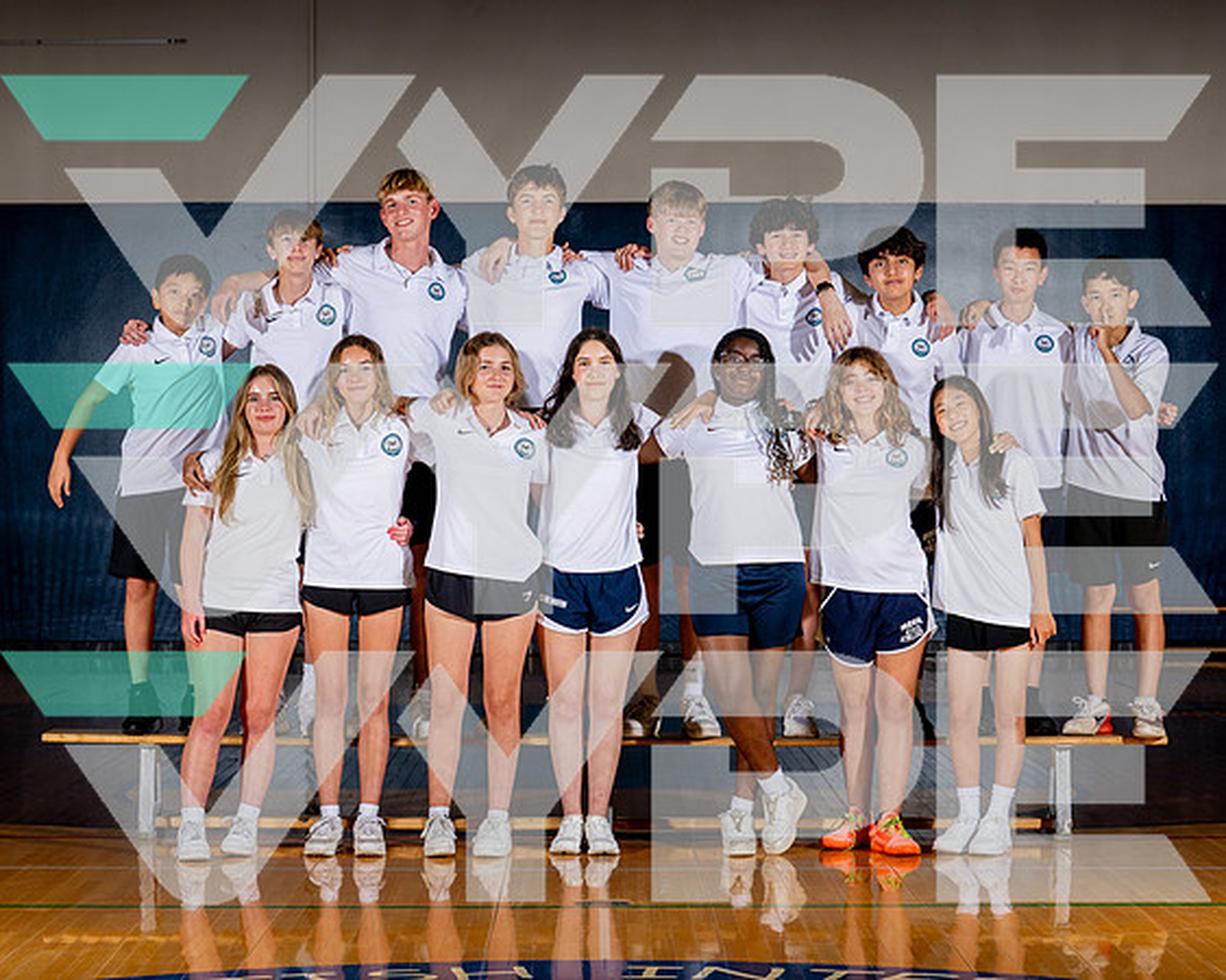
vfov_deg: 15.3
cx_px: 580
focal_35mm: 100
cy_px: 476
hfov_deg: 19.1
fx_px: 3645
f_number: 7.1
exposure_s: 1/250
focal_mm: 82
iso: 400
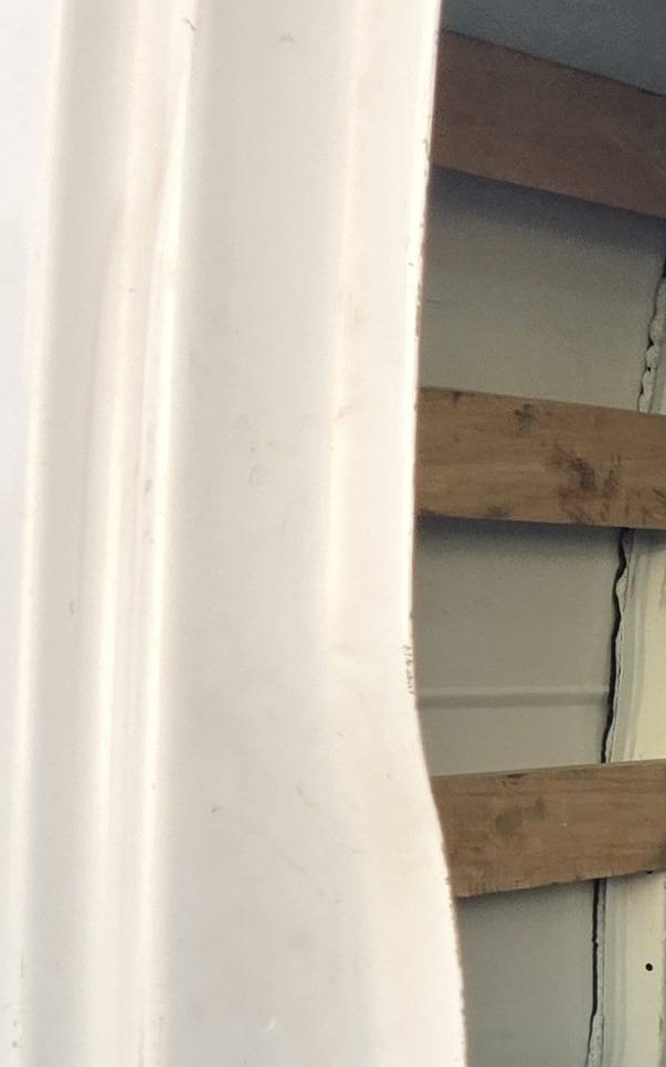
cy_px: 960
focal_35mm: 101
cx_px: 1786
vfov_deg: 20.2
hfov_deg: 10.4
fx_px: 2936
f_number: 1.8
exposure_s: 1/180
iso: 64
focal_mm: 5.4
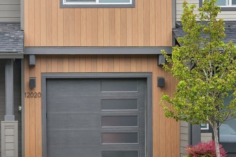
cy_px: 25
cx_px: 41
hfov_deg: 21.8
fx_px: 603
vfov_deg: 14.7
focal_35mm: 92
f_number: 8
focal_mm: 35
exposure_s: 1/40
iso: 100
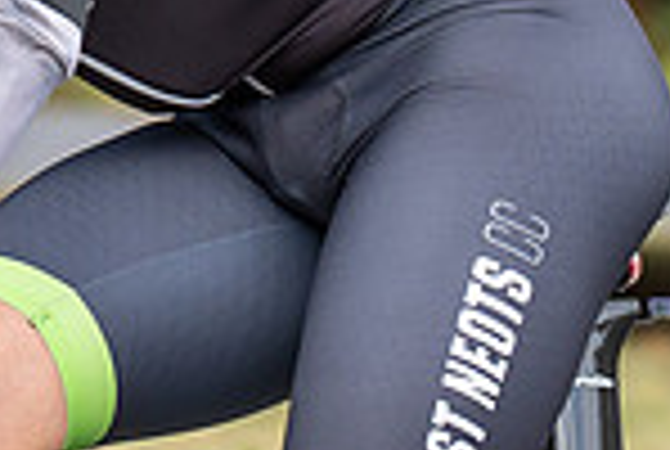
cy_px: -152
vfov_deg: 1.8
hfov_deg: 2.6
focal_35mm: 777
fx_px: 14490
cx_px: -306
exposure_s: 1/1000
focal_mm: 106
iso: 400
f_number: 4
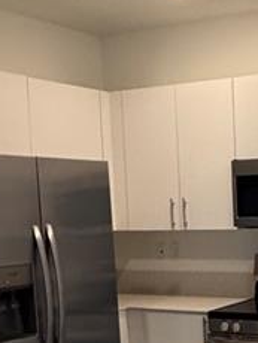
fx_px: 724
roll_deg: +2.0
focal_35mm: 73
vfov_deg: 26.1
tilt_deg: -7.7
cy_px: 280
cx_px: 289
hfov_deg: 19.3
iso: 320
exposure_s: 1/120
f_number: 2.2
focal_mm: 2.22
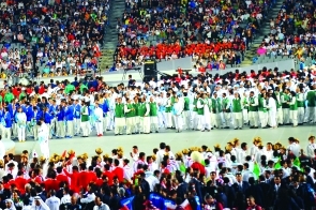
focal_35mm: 369
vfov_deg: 3.7
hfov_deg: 5.6
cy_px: -11
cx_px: 94
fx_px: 3235
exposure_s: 1/200
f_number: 3.2
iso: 800
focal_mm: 170
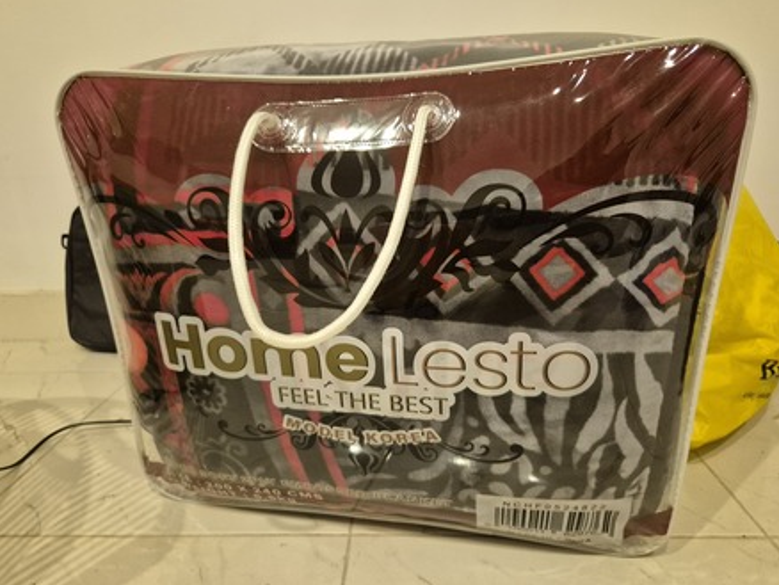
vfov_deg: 56.9
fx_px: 540
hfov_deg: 71.6
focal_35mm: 24
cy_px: 284
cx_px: 392
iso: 1600
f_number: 1.8
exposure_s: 1/100
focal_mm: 5.4
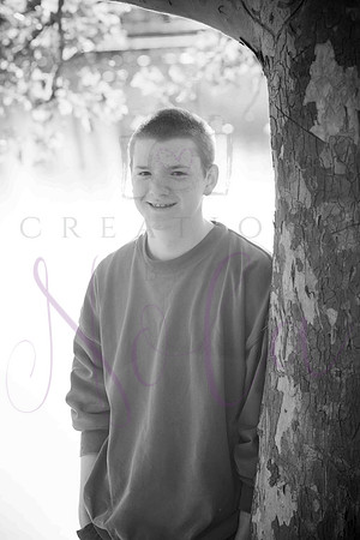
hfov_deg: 11.4
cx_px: 180
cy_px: 270
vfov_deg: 17.1
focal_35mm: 120
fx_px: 1800
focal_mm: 120
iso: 400
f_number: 6.3
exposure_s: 1/640
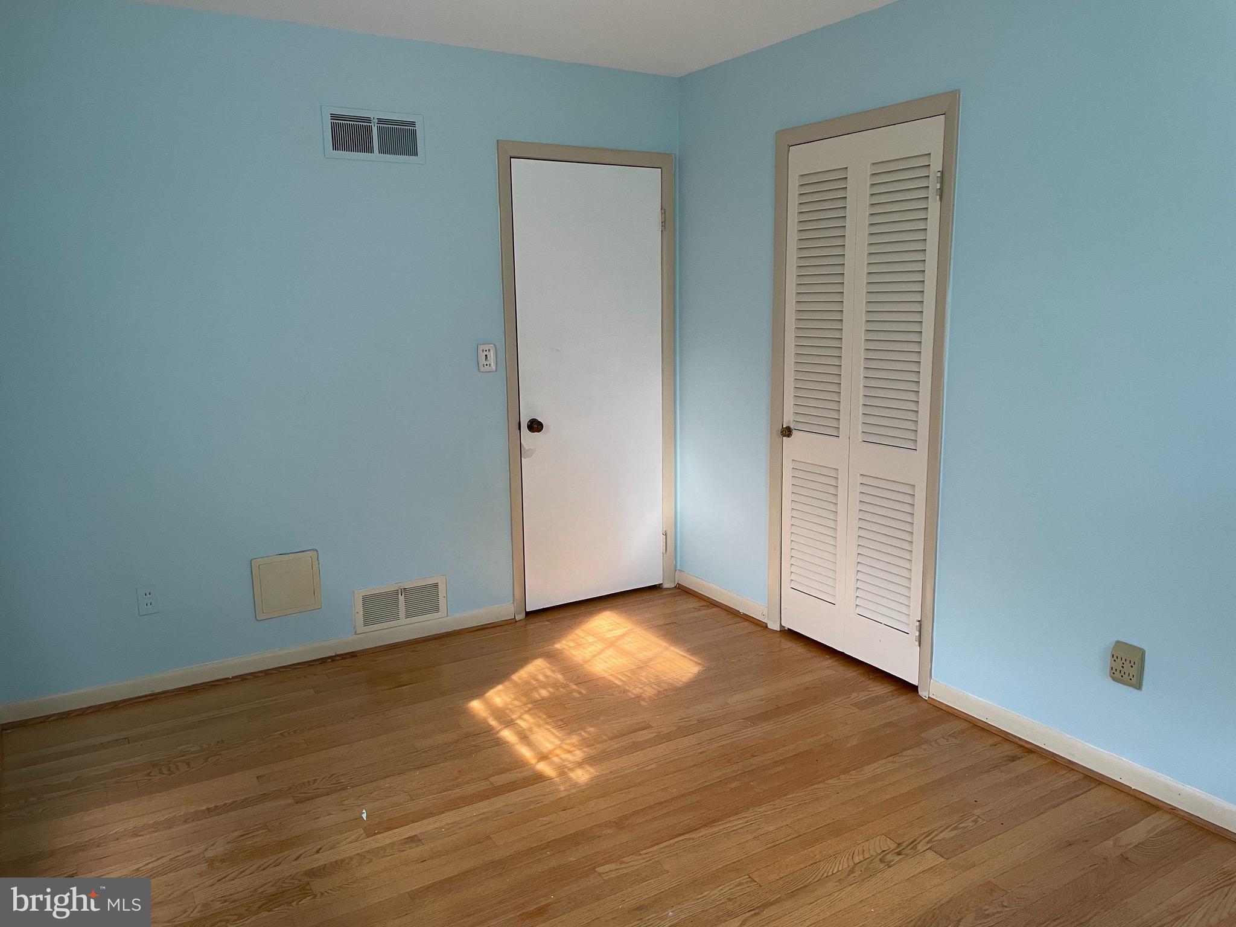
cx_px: 618
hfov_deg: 67.3
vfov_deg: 53.1
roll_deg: +1.1
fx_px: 928
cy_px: 464
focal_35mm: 26
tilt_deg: -10.8
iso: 125
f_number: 1.6
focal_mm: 4.2
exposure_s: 1/60
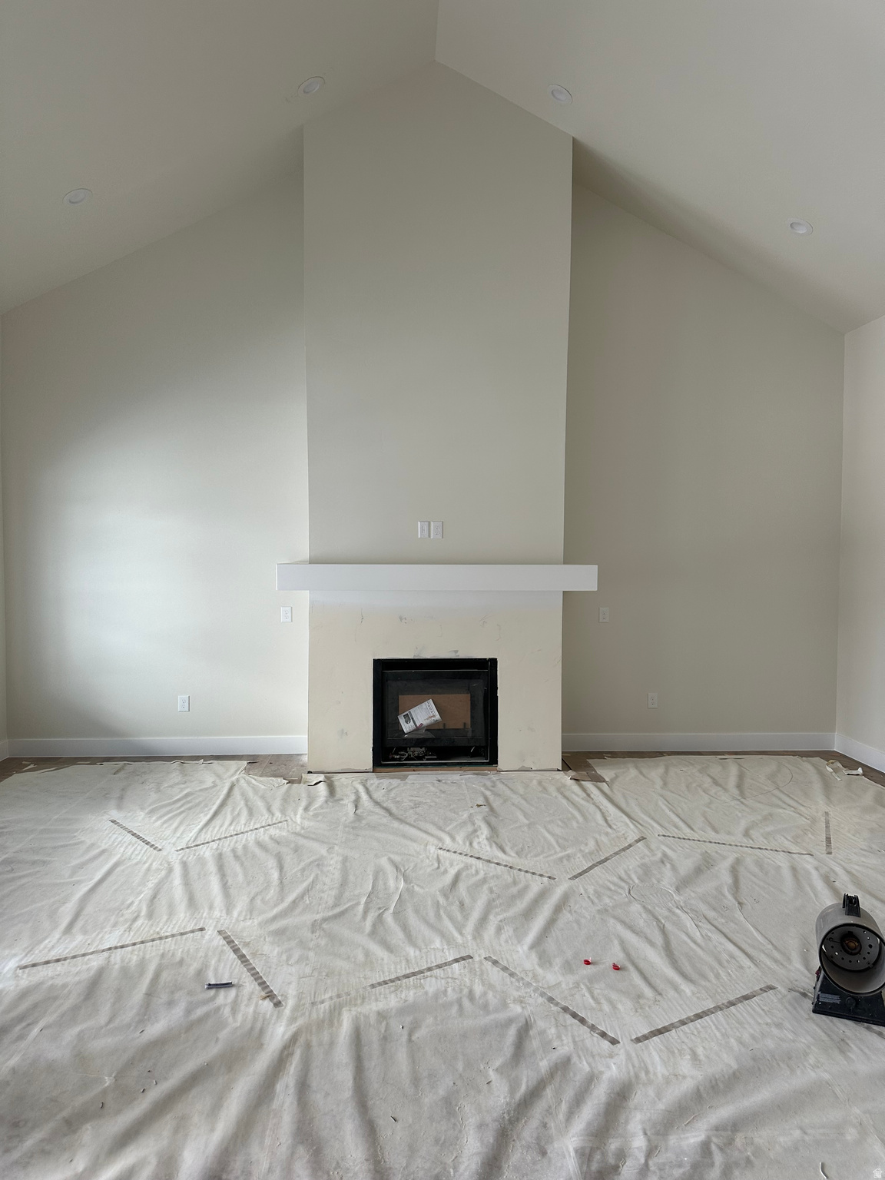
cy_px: 590
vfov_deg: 71.6
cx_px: 442
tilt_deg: -3.0
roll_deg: +0.1
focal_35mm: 24
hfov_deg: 56.8
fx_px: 818
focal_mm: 6.86
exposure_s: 1/121
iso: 125
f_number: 1.78
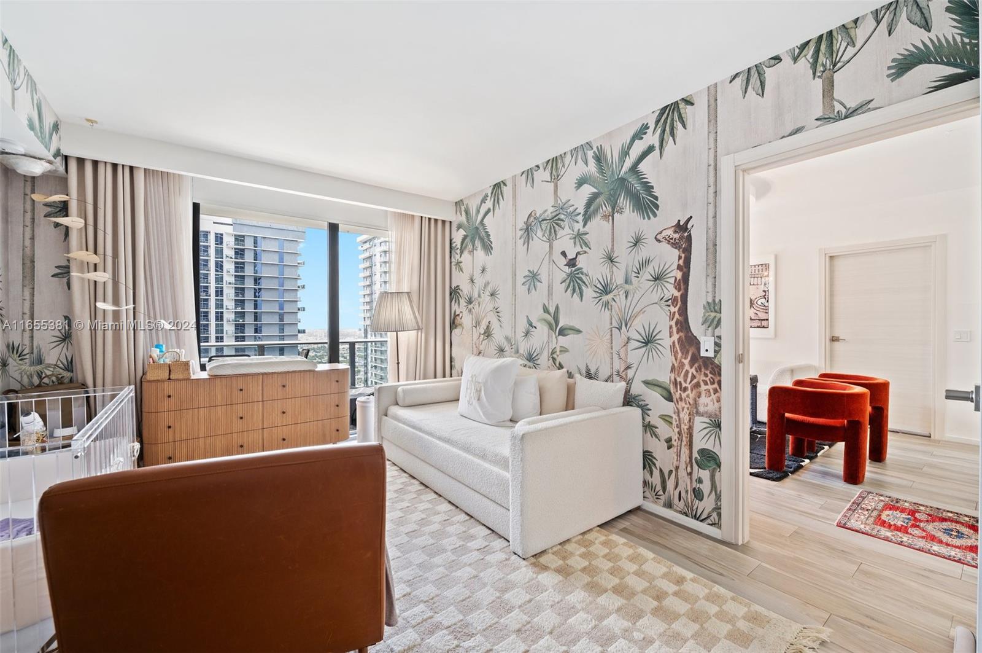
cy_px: 326
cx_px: 491
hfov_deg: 104.3
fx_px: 381
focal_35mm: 14
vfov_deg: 81.1
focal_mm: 14
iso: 200
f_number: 8
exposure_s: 1/2.5
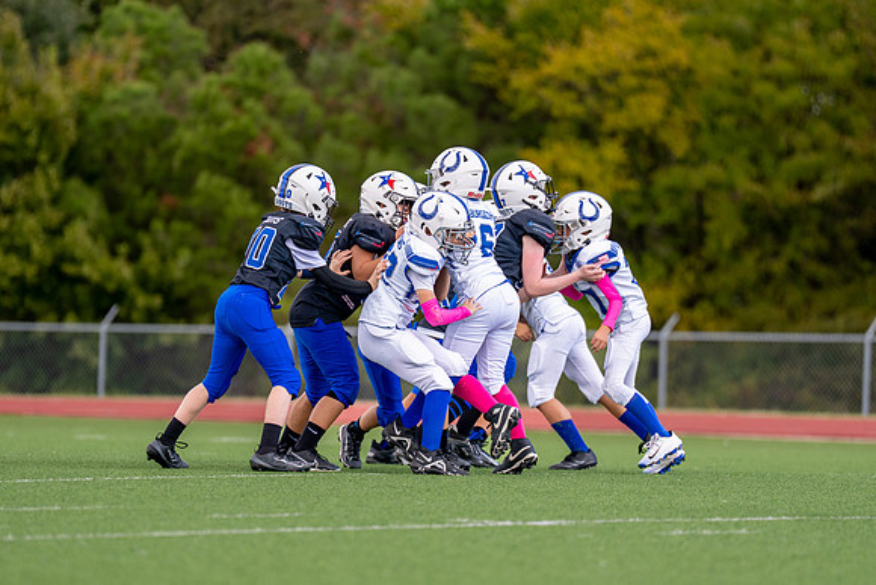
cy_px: 317
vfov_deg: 4.8
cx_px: 393
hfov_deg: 7.2
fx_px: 6981
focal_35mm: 287
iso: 320
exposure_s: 1/2500
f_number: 2.8
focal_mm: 200
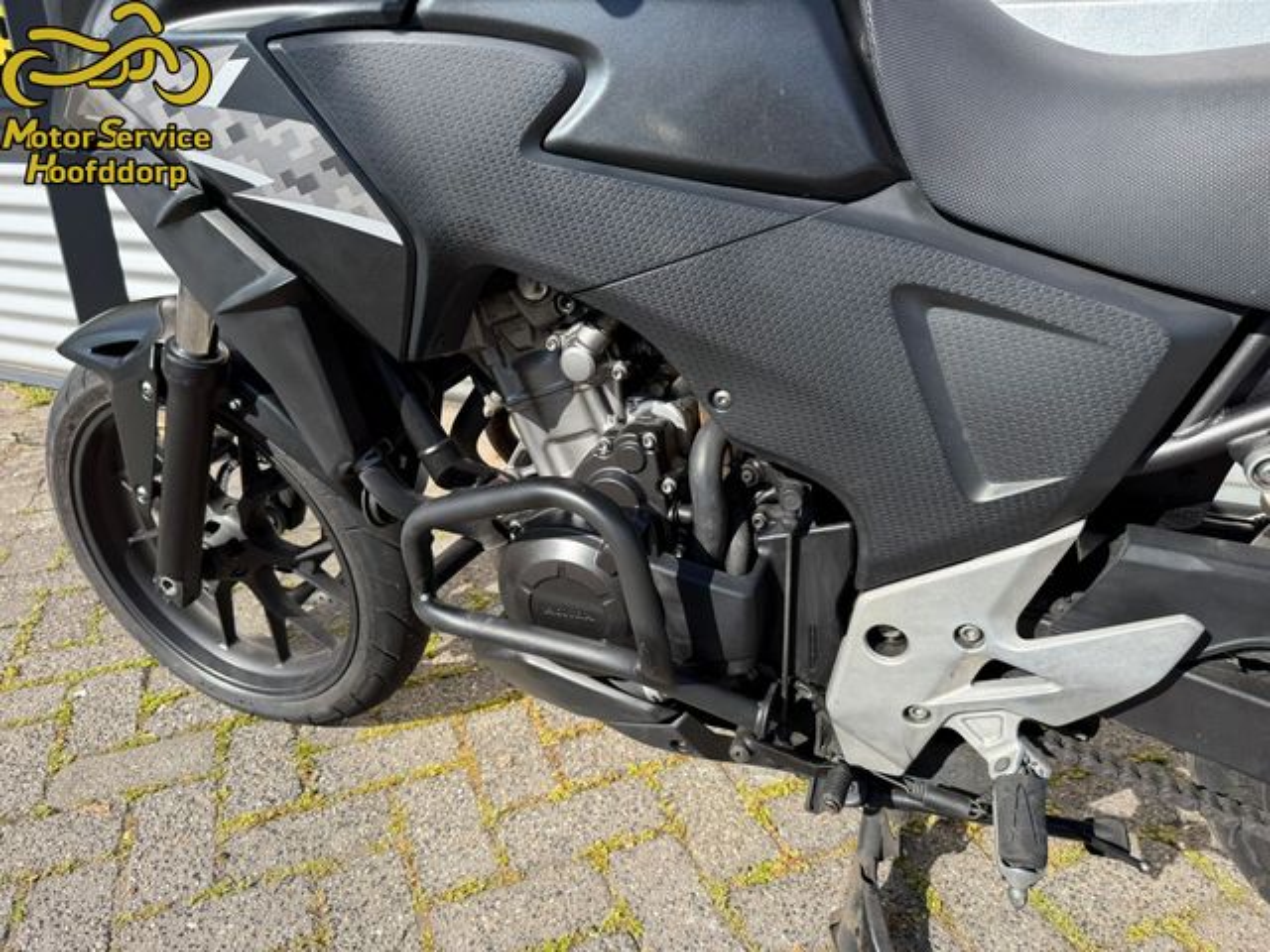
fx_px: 881
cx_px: 635
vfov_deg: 56.8
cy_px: 476
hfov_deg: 71.6
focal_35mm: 24
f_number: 1.78
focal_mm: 6.76
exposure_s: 1/1770
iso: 80
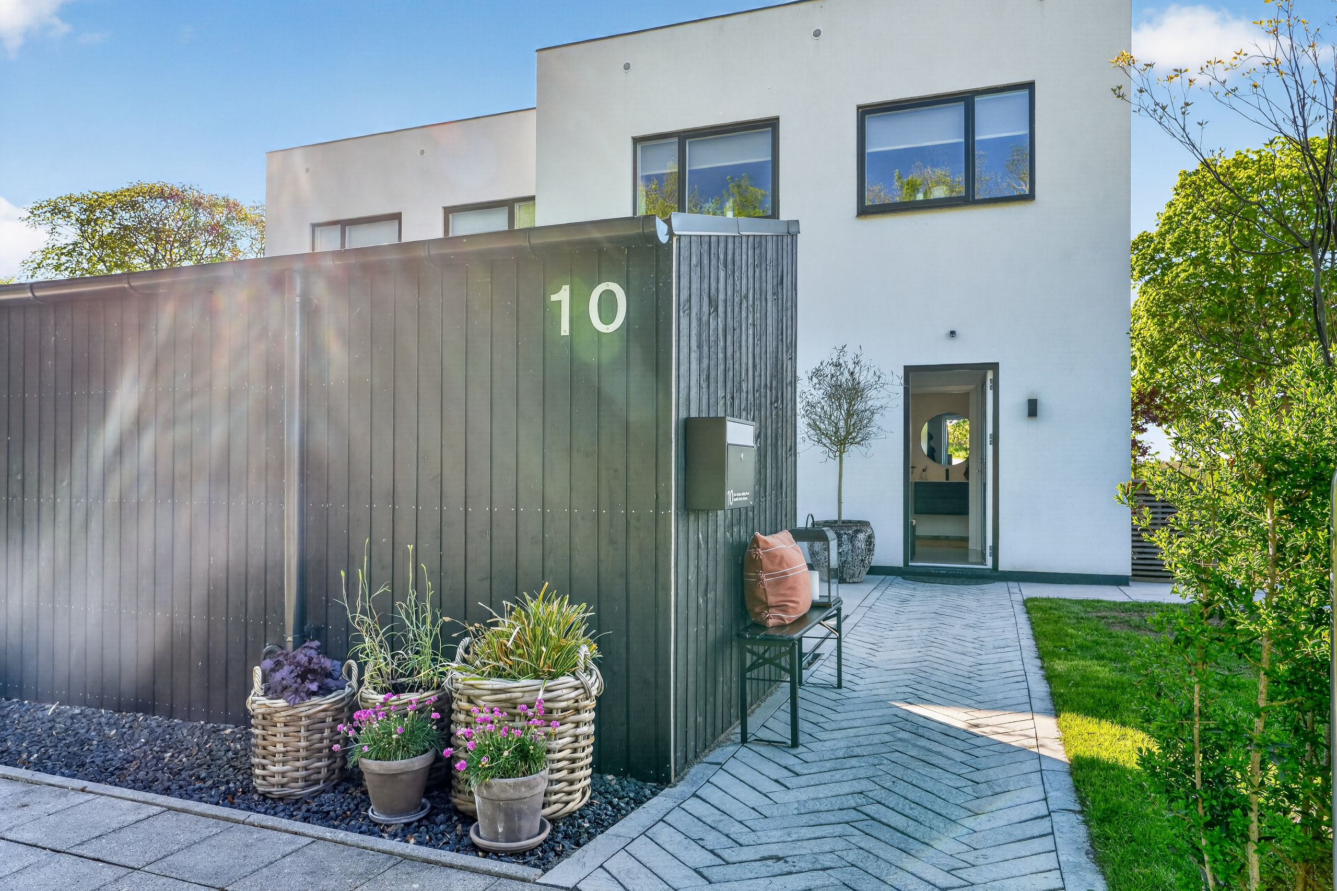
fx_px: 817
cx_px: 668
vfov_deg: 57.2
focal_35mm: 22
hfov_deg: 78.6
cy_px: 446
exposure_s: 1/250
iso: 400
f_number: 8
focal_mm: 22
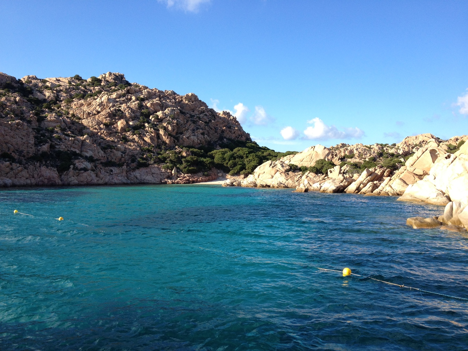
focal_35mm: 35
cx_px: 234
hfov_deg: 52.6
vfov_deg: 40.7
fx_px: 473
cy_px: 176
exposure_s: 1/812
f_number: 2.4
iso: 64
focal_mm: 4.28
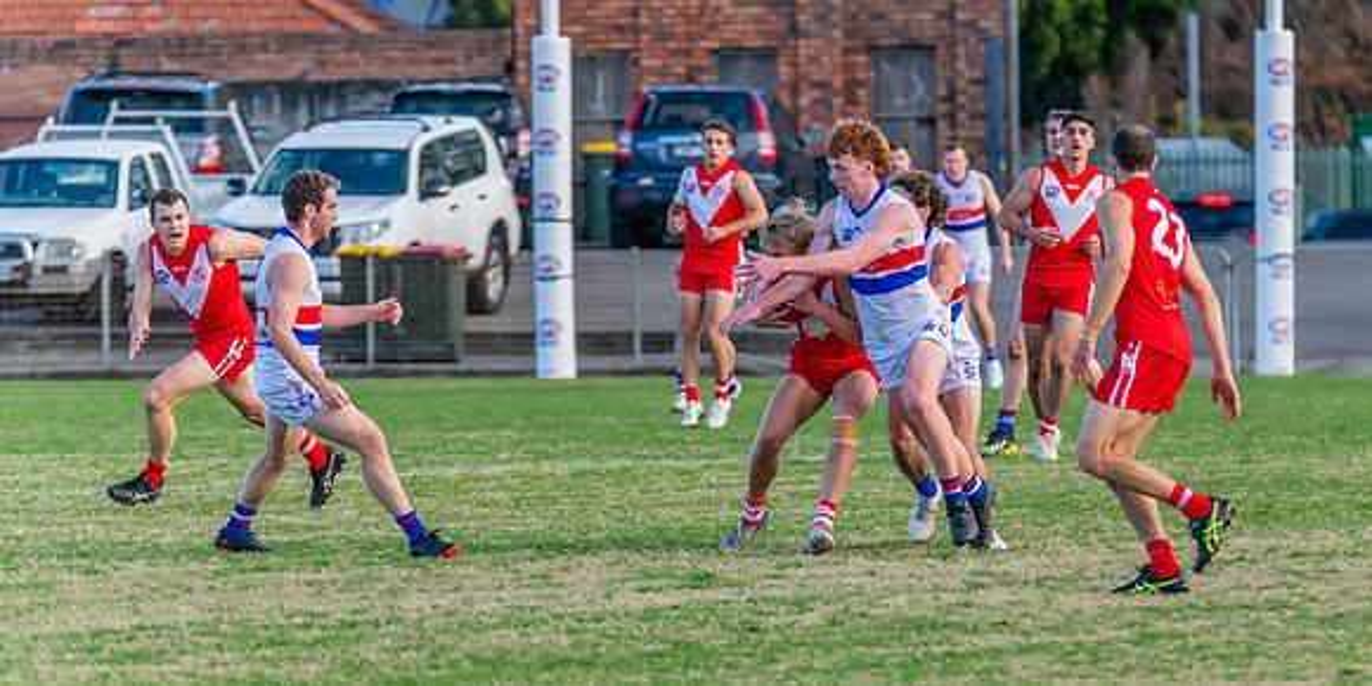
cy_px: 503
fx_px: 17219
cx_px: 801
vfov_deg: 2.3
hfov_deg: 4.6
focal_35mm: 486
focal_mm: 360
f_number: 6
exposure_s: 1/1600
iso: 1800
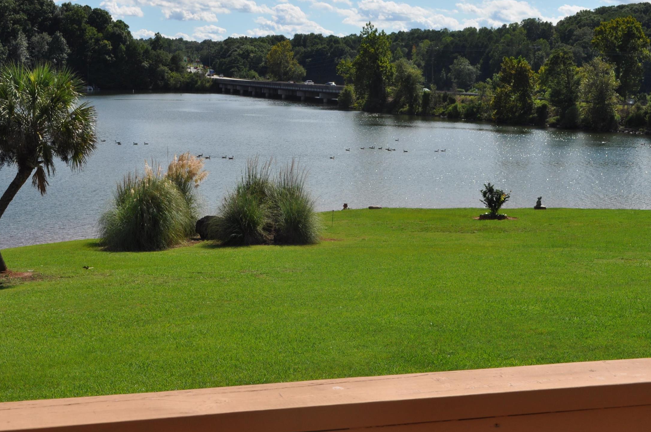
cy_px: 155
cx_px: 273
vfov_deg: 24.5
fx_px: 993
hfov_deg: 36.2
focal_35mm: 55
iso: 200
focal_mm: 26
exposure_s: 1/500
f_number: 11
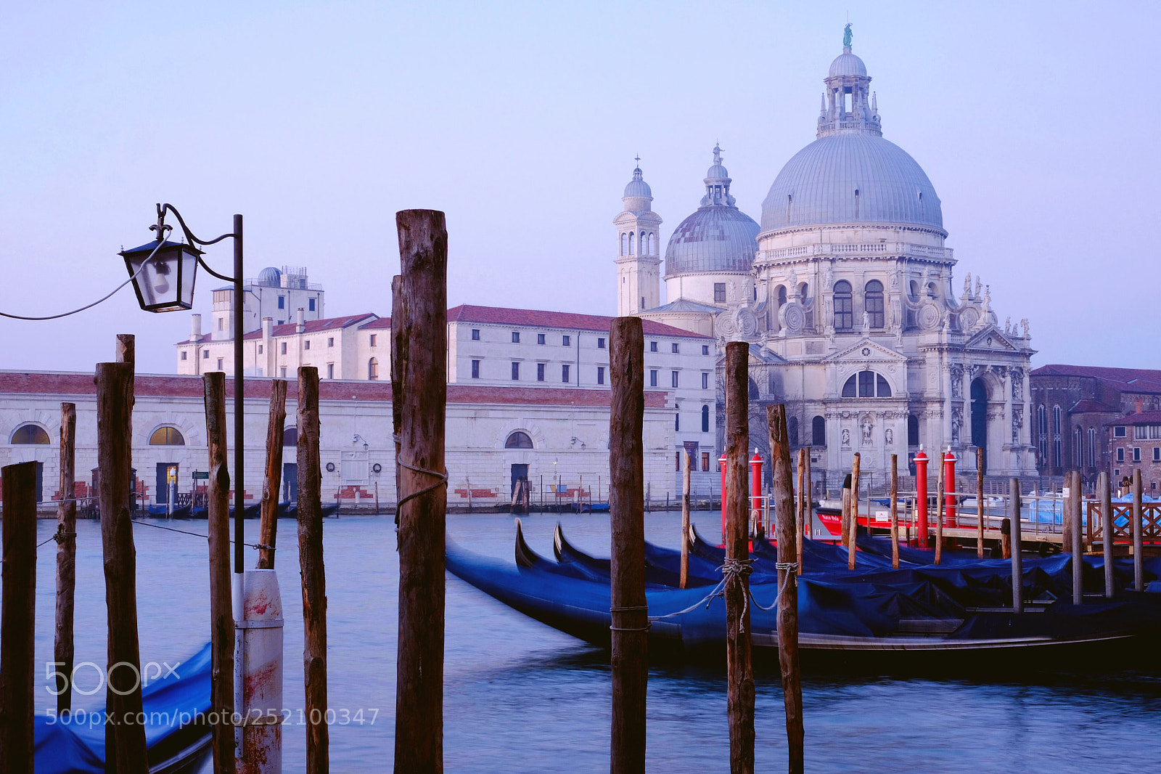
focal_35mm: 59
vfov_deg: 23.0
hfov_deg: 33.9
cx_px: 580
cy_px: 387
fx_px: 1902
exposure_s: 1/1.2
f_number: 11
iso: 200
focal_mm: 39
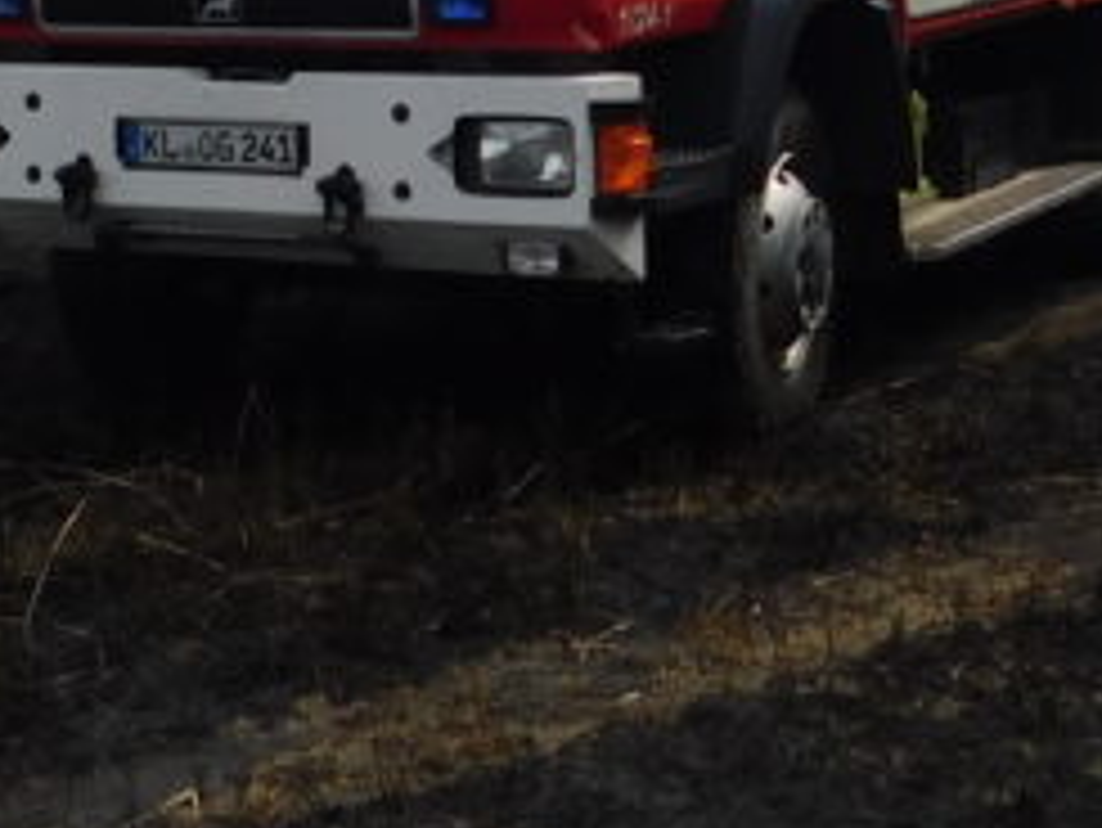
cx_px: 274
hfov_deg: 20.3
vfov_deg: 14.2
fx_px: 3058
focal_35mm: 96
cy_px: -486
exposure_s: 1/640
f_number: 6
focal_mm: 4
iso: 125
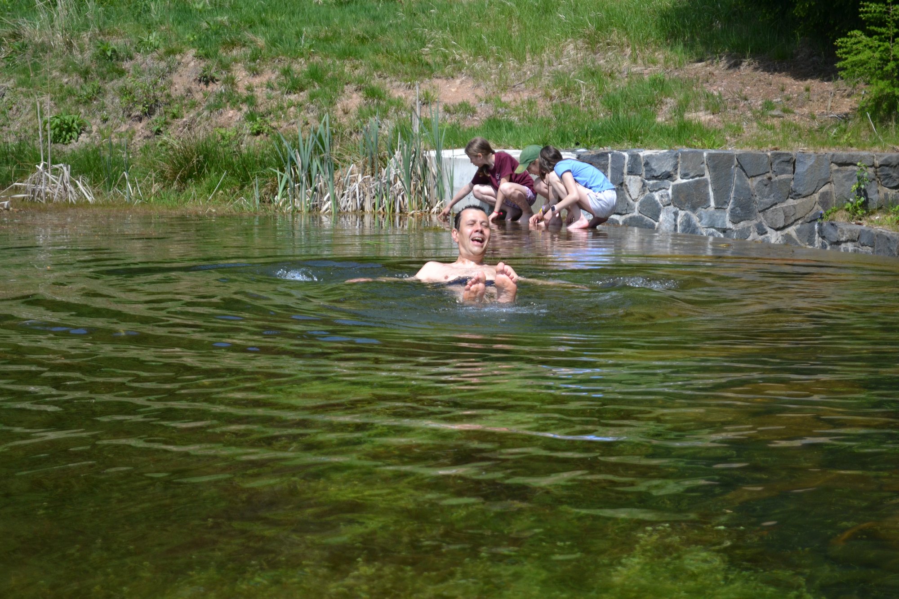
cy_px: 300
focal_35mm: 82
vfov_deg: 16.6
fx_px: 2060
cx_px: 450
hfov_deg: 24.6
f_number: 5.6
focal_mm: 55
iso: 400
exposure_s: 1/1600
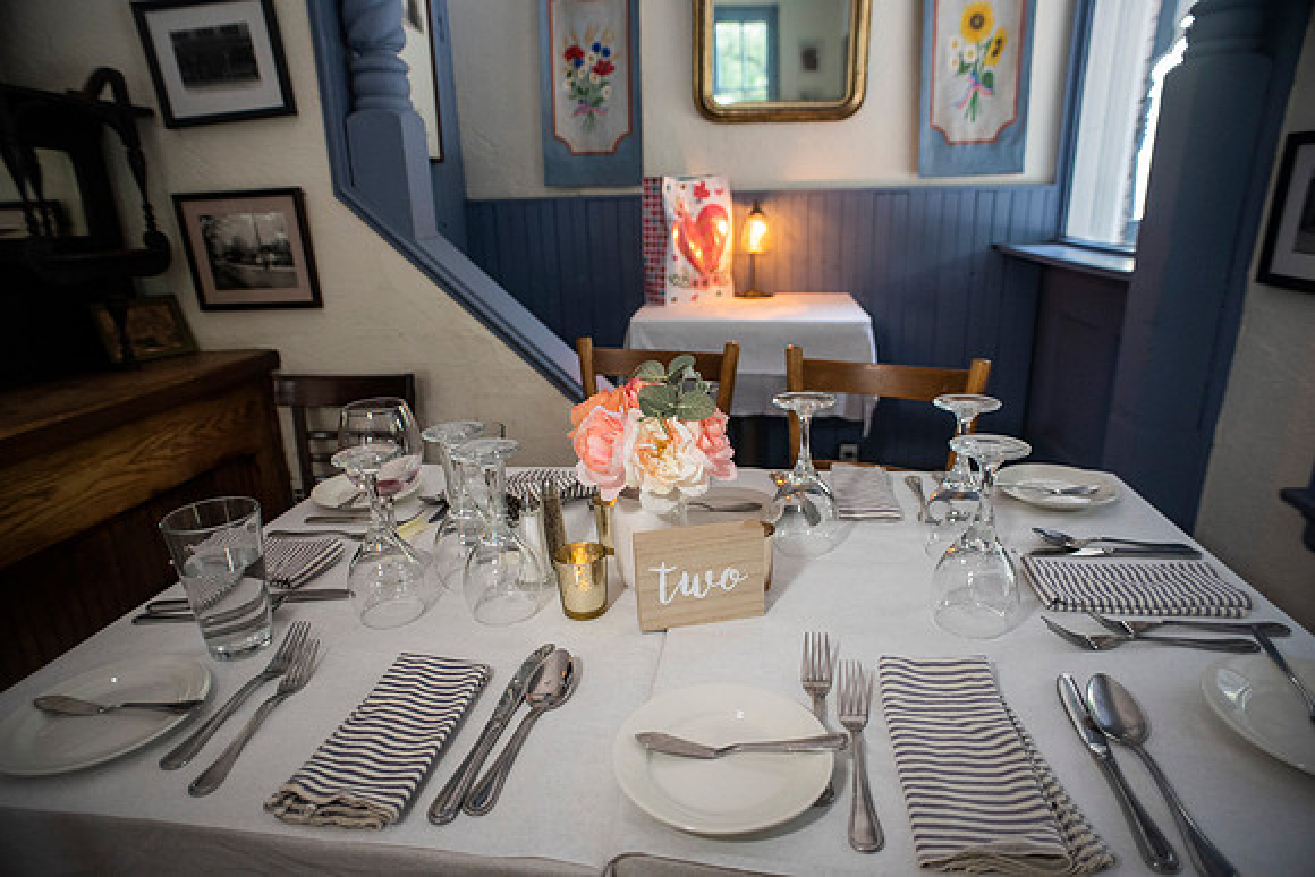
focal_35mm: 20
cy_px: 438
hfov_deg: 84.0
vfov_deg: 62.0
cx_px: 658
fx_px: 731
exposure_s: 1/160
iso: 1600
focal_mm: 20
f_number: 2.8
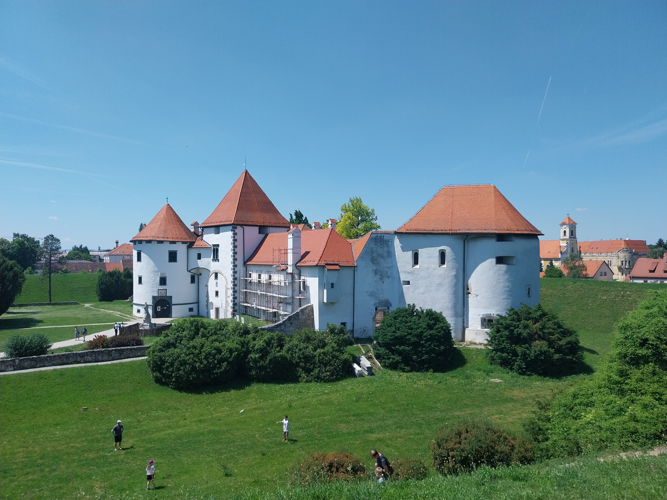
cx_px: 334
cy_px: 250
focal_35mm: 26
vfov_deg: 53.1
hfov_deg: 67.3
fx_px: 501
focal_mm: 4
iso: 25
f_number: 1.8
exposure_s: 1/1327
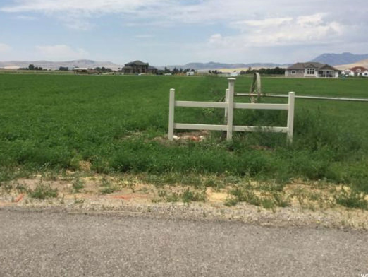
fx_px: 404
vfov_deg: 37.6
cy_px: 110
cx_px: 158
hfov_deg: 48.8
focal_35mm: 38
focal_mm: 3.3
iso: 25
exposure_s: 1/1942
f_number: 2.4
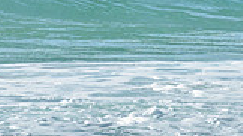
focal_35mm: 1841
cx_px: 22
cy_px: -106
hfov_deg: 1.2
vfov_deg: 0.7
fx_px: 11858
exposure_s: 1/1600
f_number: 8
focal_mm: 400
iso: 200
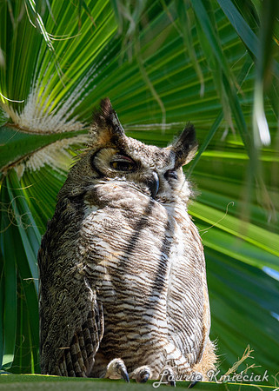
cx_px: 140
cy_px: 196
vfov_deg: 1.8
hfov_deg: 1.3
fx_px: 12216
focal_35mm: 1100
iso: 560
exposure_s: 1/1600
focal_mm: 500
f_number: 5.6
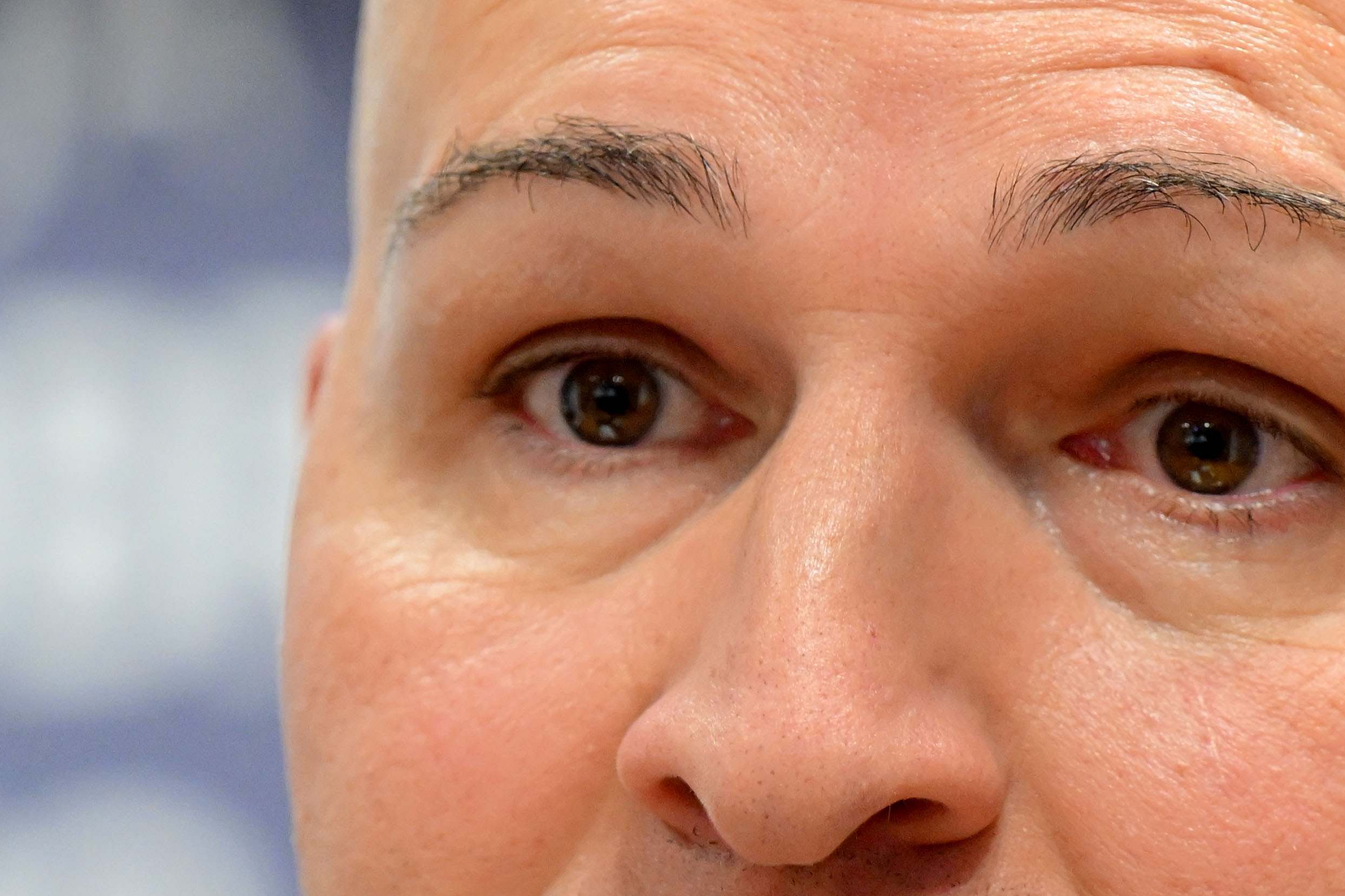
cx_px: 771
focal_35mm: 665
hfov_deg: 3.1
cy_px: 710
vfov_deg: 2.1
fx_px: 24842
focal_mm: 200
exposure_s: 1/320
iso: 3200
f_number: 3.5
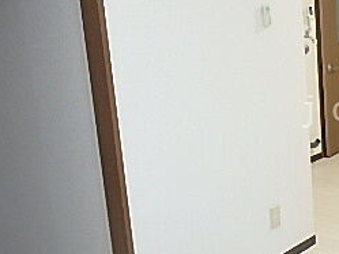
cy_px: 111
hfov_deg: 30.7
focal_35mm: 54
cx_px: 395
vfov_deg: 27.0
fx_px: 529
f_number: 3.5
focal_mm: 3.7
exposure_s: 1/40
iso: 200
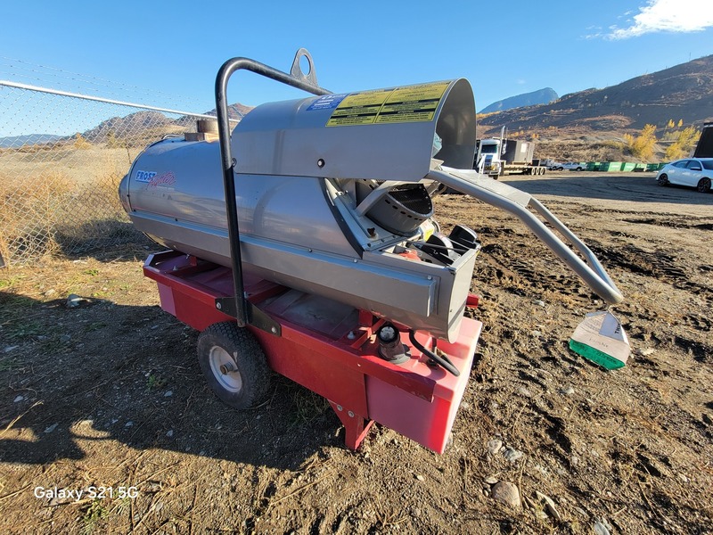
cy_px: 268
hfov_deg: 106.2
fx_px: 268
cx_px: 356
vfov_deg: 89.9
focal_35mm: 13
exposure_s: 1/545
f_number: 2.2
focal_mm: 2.2
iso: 50
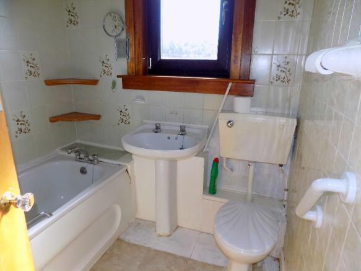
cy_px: 136
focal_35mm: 23
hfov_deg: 73.9
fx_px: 240
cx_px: 180
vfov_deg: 58.9
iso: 80
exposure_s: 1/60
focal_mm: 4
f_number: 3.1
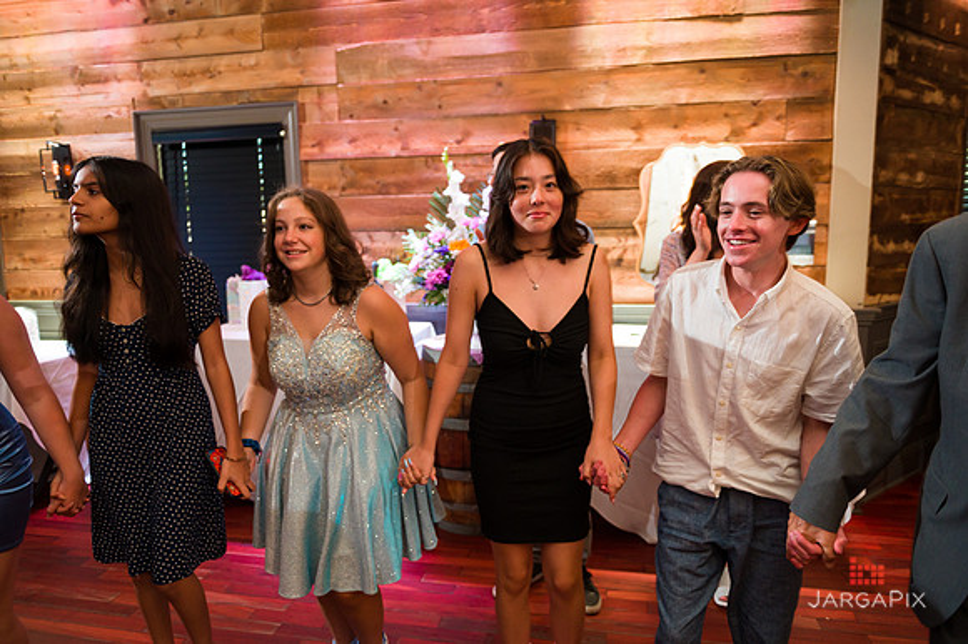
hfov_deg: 73.8
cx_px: 484
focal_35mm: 24
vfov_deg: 53.1
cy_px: 322
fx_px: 645
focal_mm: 24
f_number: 3.2
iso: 1250
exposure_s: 1/125
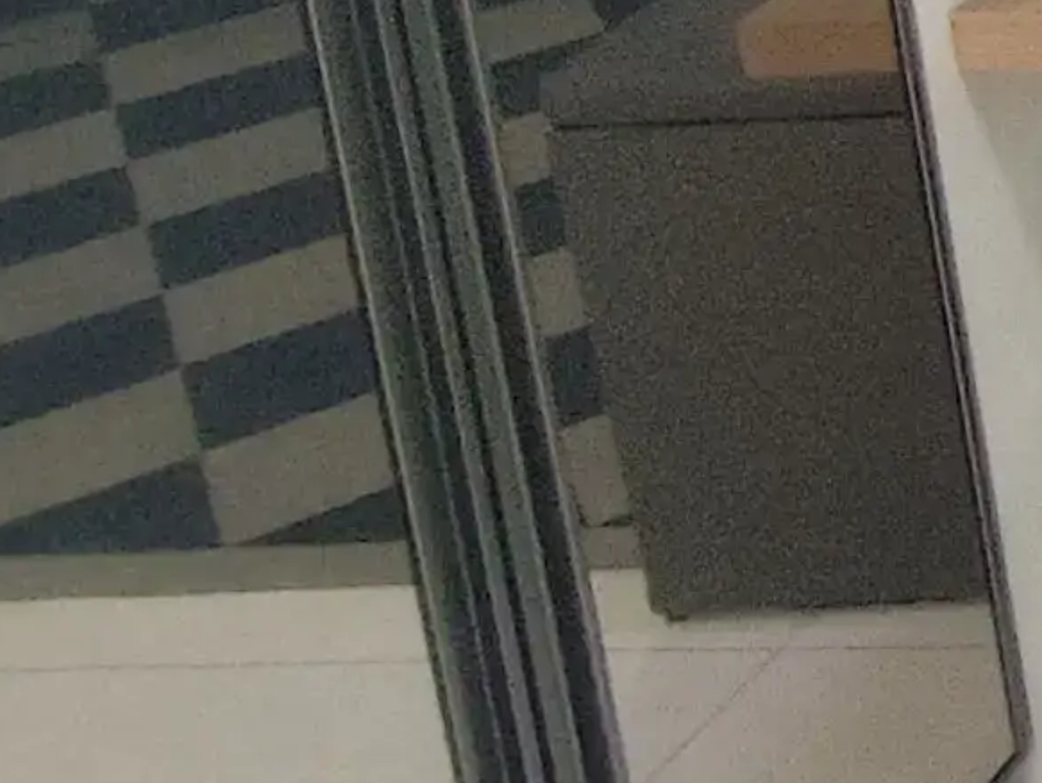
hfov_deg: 14.1
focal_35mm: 90
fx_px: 2711
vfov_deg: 14.3
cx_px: 2558
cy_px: -685
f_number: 2.2
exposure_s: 1/60
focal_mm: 1.65
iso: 250
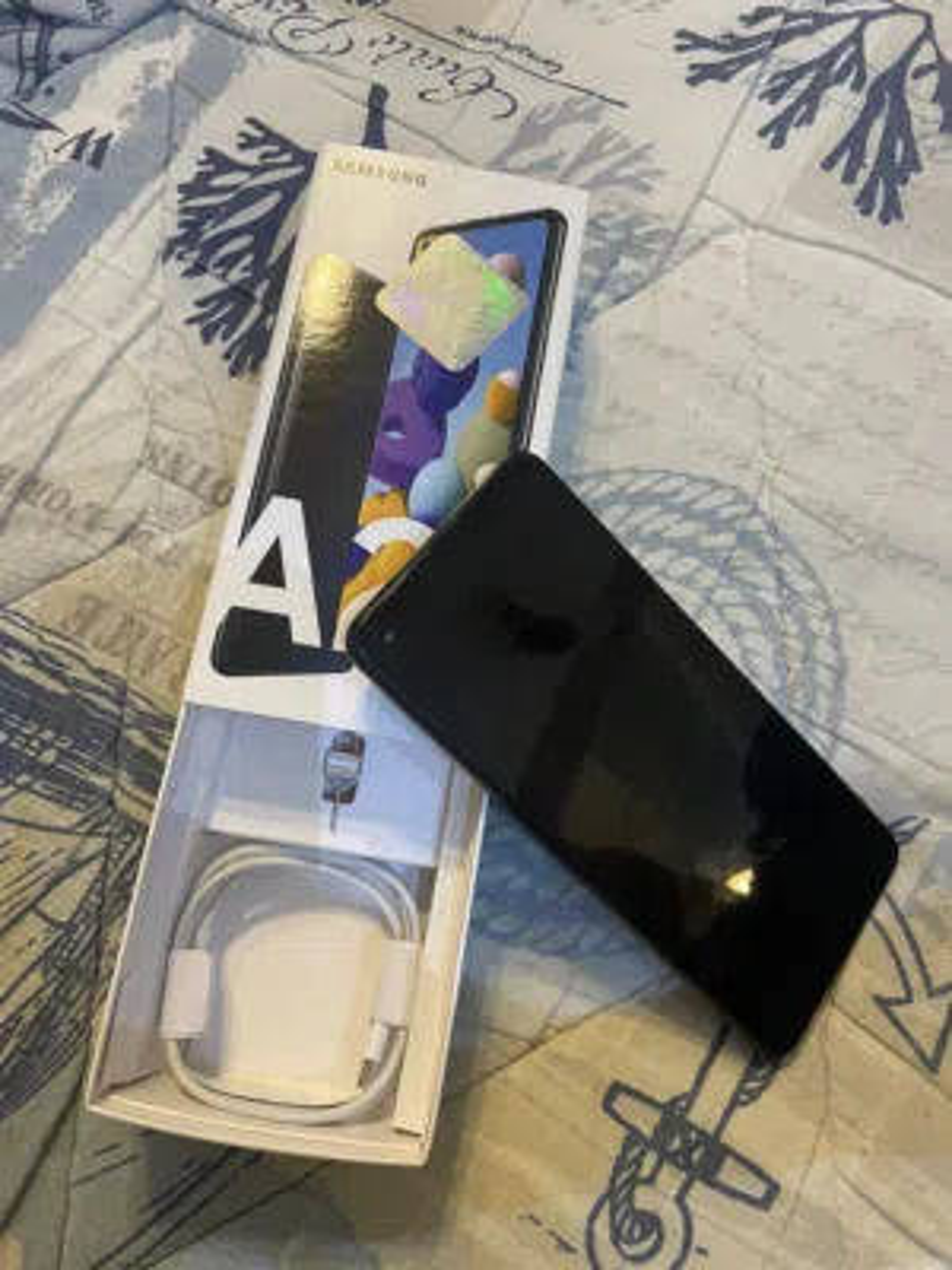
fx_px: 953
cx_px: 476
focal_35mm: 26
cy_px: 635
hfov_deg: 53.1
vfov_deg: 67.3
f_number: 1.6
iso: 160
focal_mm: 4.2
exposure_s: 1/60
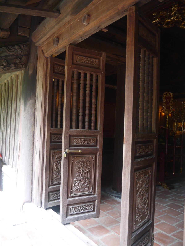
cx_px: 92
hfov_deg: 49.7
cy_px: 123
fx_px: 200
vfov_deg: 63.4
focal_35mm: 28
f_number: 3.5
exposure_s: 1/60
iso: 400
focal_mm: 14
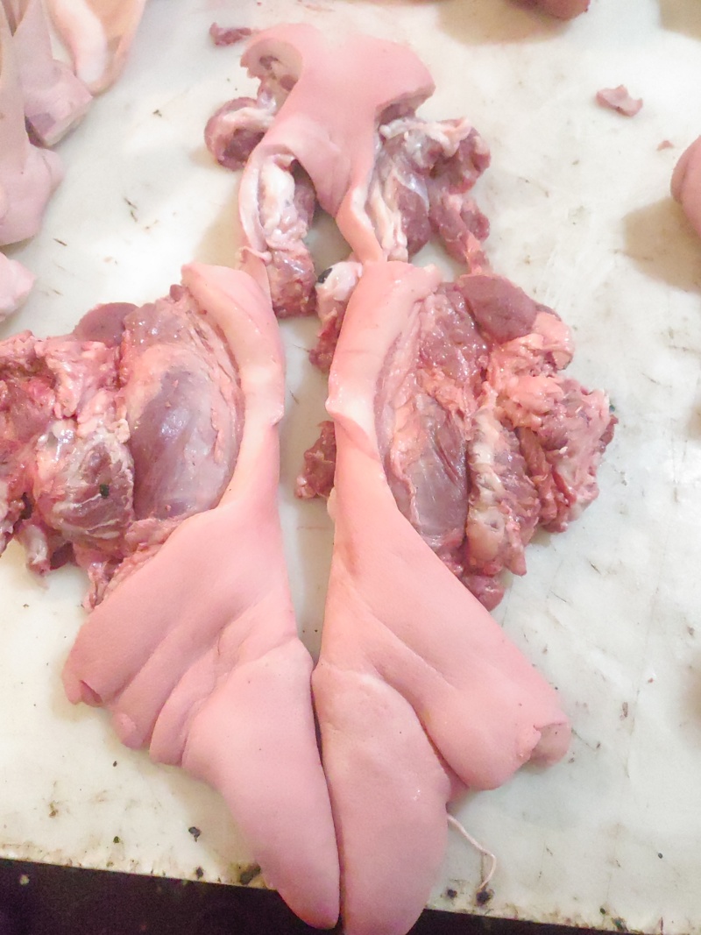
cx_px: 350
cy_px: 468
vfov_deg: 65.3
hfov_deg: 51.3
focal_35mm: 27
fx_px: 729
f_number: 1.9
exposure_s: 1/640
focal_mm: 5.52
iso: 6400
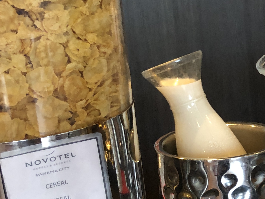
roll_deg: +2.8
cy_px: 118
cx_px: 281
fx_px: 620
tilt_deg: -14.7
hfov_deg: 22.9
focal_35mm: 81
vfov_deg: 18.2
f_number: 1.8
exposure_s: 1/9
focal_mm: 3.99
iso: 100
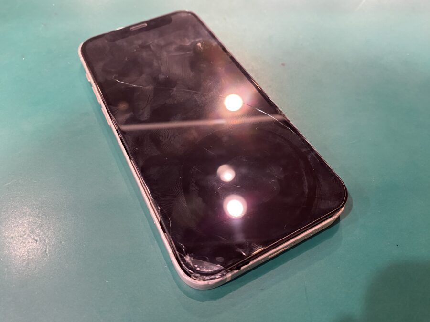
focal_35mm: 25
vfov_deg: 54.9
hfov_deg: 69.4
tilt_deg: -55.3
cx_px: 215
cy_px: 161
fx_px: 311
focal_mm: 4.25
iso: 320
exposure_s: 1/50
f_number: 1.8
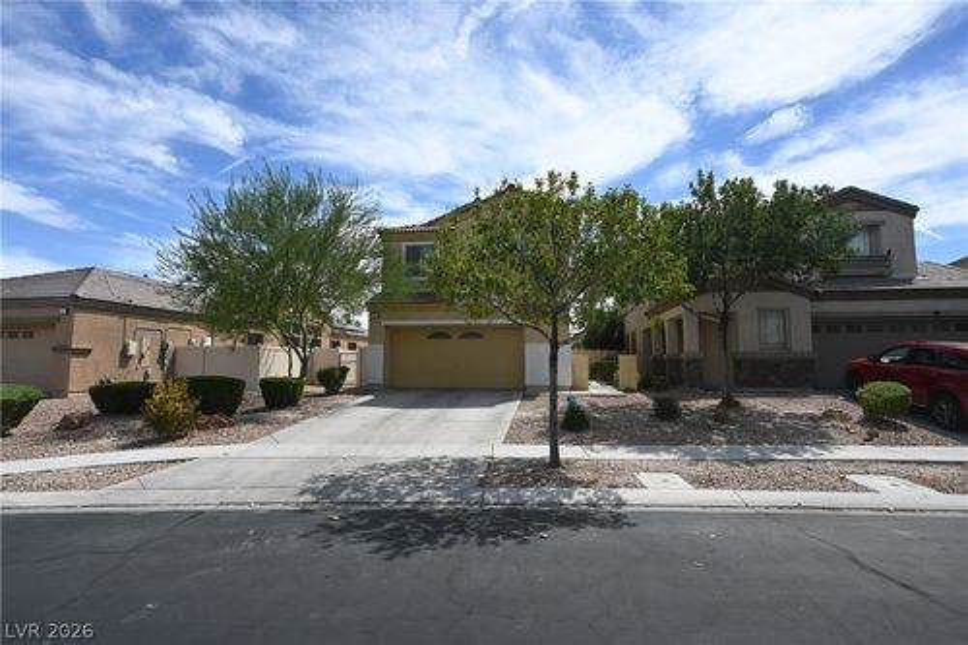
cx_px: 484
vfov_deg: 67.3
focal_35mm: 18
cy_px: 322
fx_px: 484
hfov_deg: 90.0
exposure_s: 1/320
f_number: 6.3
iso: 100
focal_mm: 12
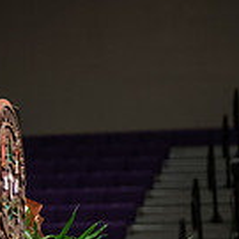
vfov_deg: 6.8
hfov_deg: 6.6
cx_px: -243
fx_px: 2000
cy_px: 88
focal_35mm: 256
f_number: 4
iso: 1250
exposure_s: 1/200
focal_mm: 70
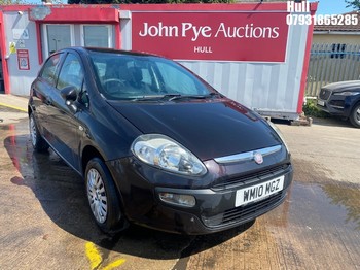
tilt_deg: -13.1
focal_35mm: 26
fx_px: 270
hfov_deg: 67.3
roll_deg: -2.1
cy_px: 135
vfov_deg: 53.0
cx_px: 180
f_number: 1.8
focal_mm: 4.25
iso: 32
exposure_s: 1/1287
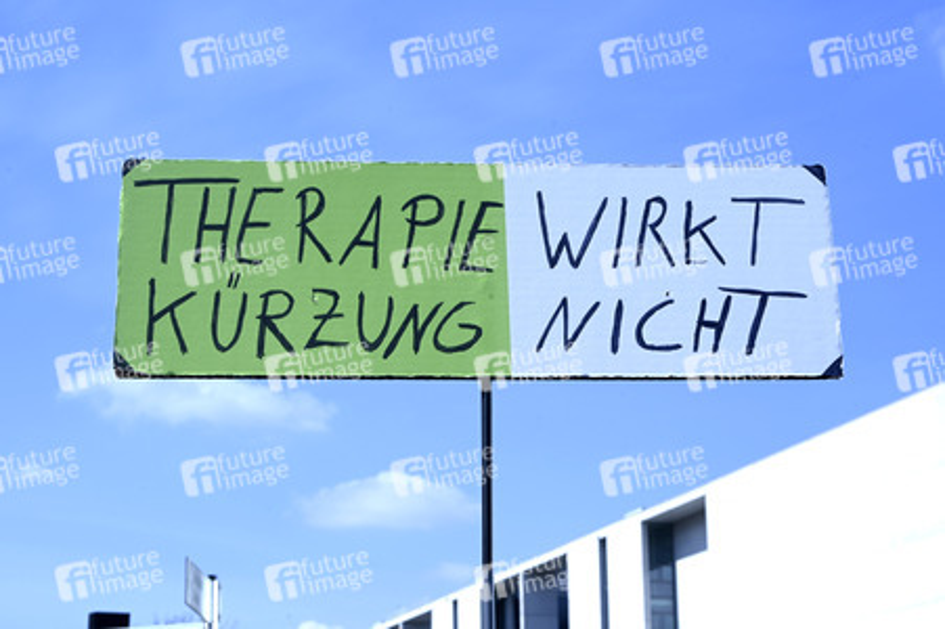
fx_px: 1836
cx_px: 472
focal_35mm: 70
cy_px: 314
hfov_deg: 28.9
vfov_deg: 19.4
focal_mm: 70
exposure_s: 1/320
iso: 250
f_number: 14
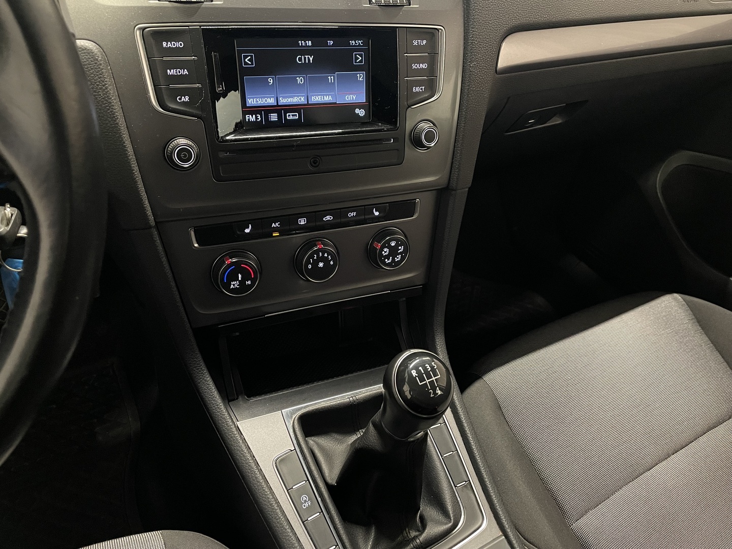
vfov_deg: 53.1
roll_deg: -7.5
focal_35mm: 26
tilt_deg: -39.0
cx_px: 366
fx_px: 550
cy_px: 274
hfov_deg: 67.3
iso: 500
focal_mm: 4.2
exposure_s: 1/36
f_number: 1.6
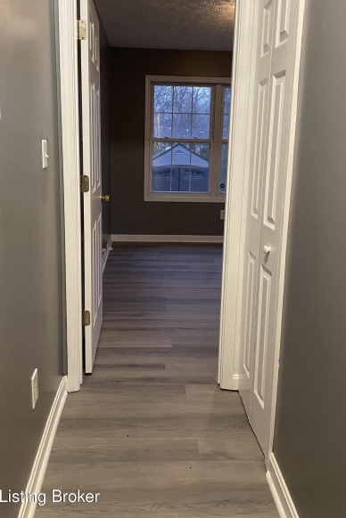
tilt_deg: -11.4
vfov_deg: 60.1
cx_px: 166
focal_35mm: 31
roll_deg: -1.4
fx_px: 447
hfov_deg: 42.3
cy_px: 227
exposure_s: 1/60
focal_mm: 4.2
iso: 400
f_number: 1.6
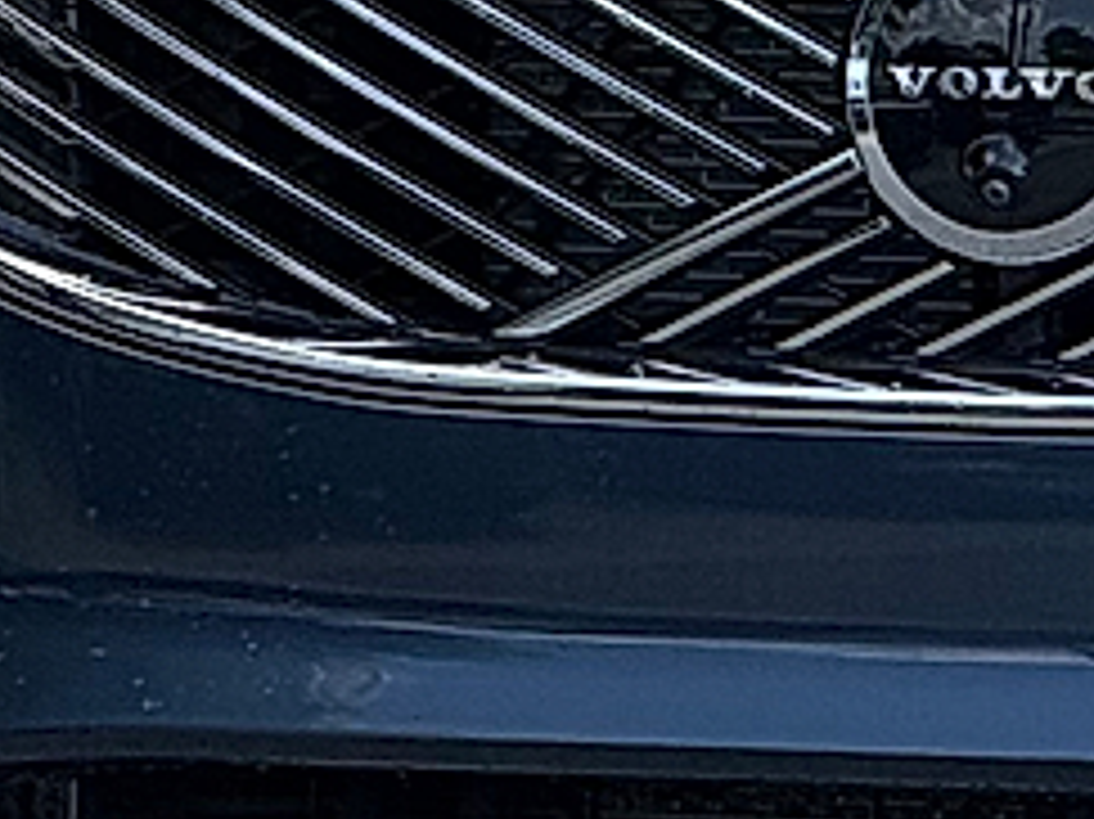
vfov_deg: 1.9
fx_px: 24986
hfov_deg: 2.5
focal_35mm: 791
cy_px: -184
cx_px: 2382
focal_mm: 15.66
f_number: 2.8
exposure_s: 1/721
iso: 50
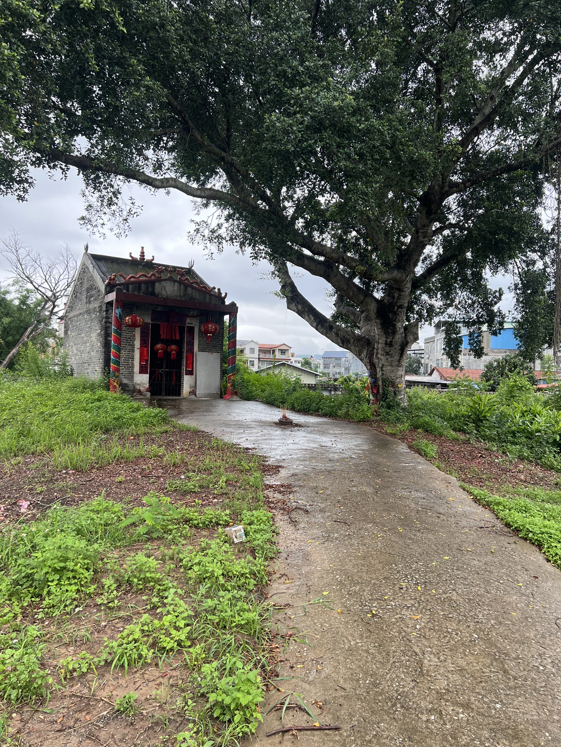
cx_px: 280
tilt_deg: +2.2
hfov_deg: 53.1
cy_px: 374
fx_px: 562
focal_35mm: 26
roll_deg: -2.2
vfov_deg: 67.3
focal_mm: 5.7
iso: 50
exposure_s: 1/539
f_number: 1.5
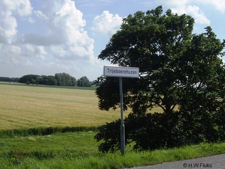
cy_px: 84
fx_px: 247
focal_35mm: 38
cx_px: 112
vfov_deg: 37.7
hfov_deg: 49.0
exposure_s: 1/250
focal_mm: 7.9
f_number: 8
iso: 64
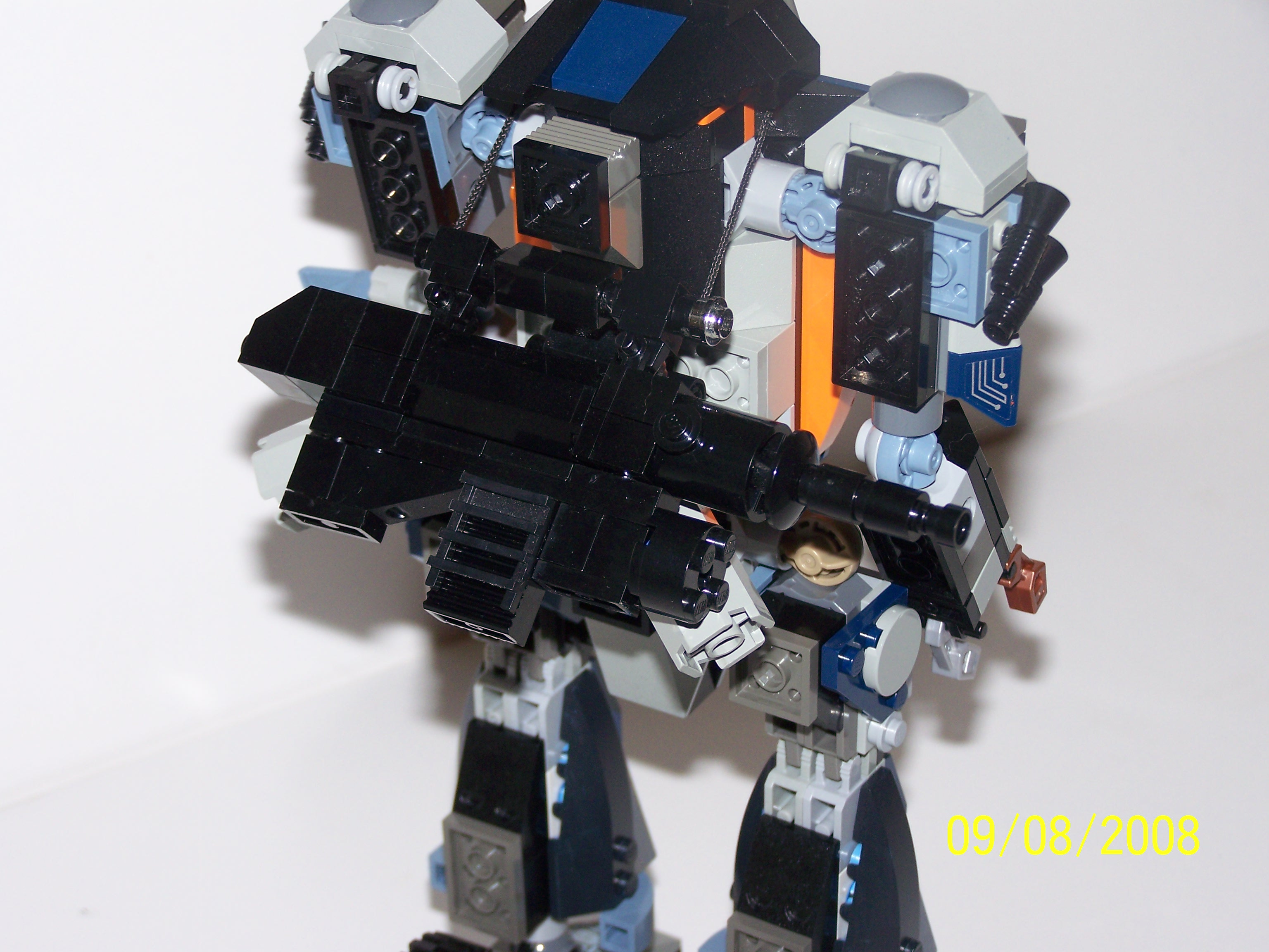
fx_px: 3446
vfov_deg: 15.7
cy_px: 476
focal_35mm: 94
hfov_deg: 20.9
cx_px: 634
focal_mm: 15.6
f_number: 3.2
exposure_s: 1/80
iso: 80
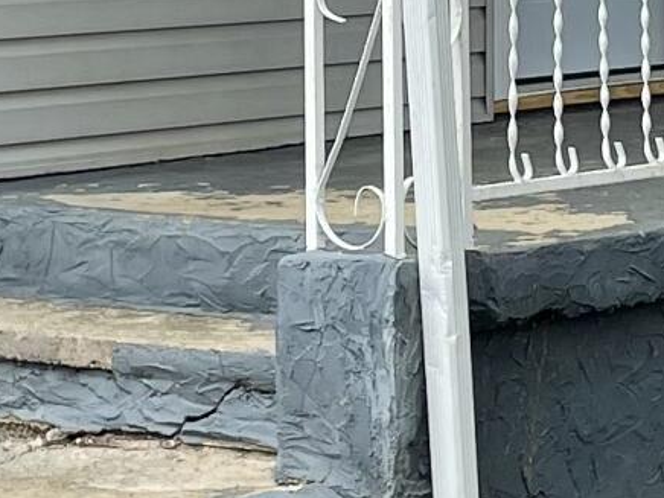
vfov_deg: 8.1
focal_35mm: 179
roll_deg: +0.5
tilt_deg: +3.3
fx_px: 3434
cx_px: 448
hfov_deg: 11.0
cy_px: -268
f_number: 1.6
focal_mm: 4.2
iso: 32
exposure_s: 1/2353
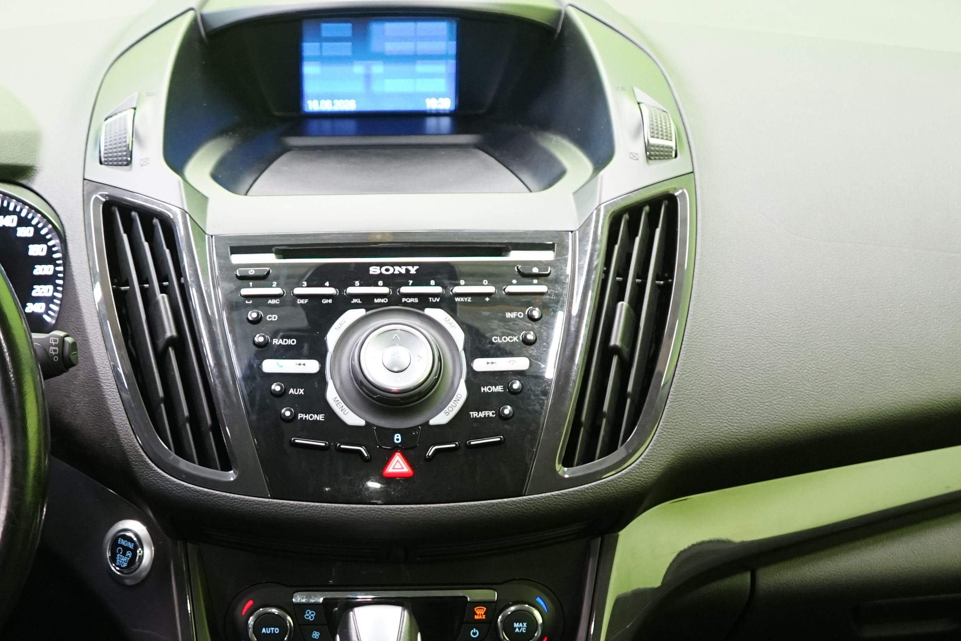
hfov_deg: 31.3
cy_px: 693
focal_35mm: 64
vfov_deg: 20.3
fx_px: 1708
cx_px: 350
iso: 1600
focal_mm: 28
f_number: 4
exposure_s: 1/20
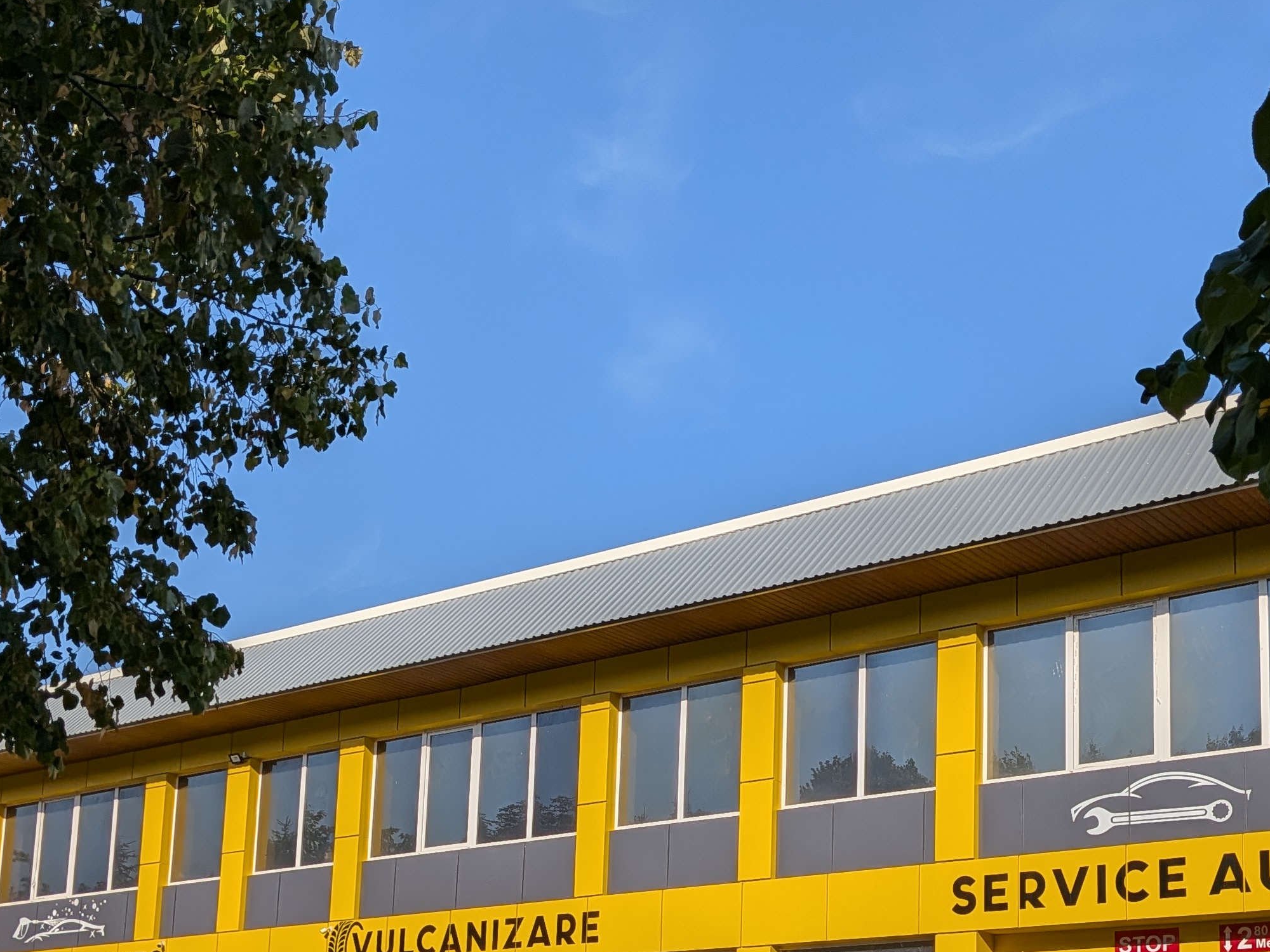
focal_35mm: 48
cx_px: 740
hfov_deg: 39.5
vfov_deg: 28.9
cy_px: 878
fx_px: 1761
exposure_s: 1/2653
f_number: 1.7
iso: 29
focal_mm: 4.53
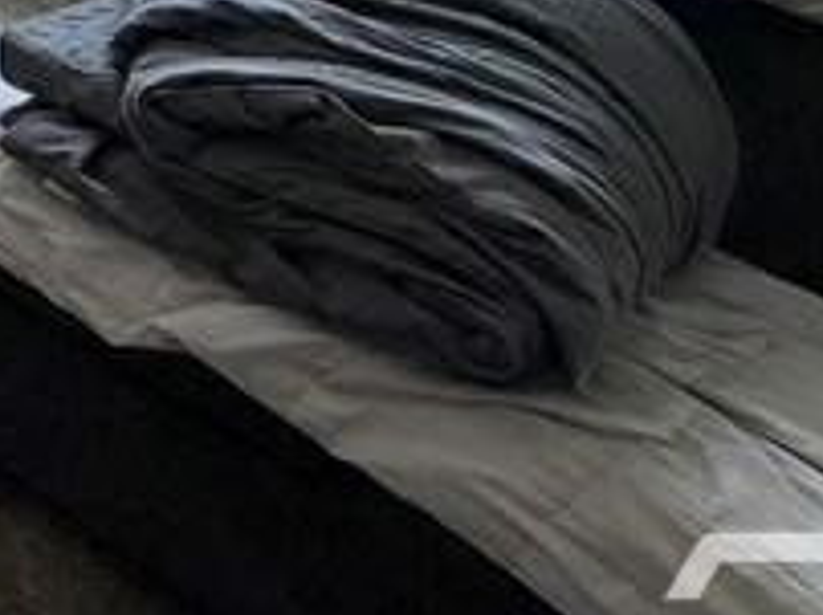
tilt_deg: -16.1
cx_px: -1027
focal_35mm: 71
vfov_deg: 16.6
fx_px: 1686
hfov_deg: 16.3
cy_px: -550
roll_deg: +0.0
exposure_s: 1/121
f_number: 2.2
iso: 250
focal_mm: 2.22
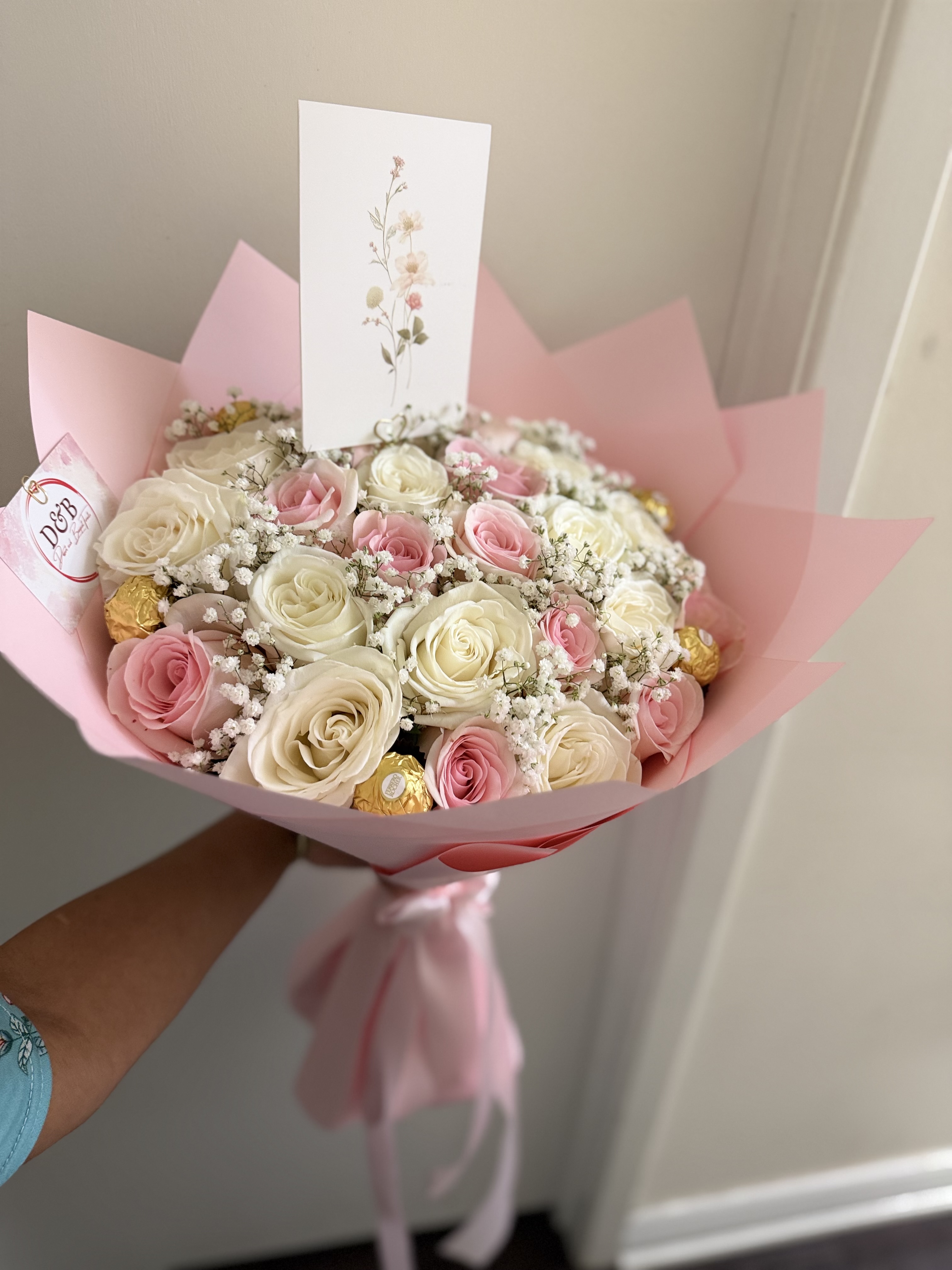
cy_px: 635
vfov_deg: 71.6
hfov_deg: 56.8
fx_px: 880
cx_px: 476
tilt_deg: -33.8
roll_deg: -4.4
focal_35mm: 24
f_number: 1.78
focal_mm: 6.76
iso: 250
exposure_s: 1/60
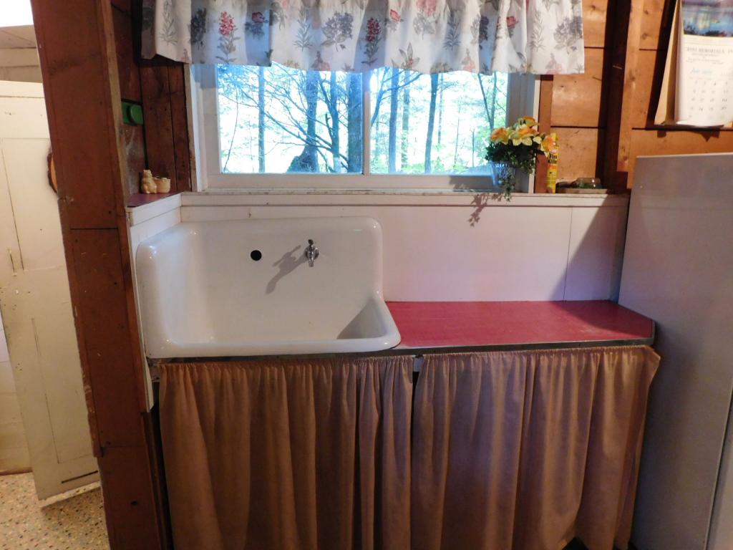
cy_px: 275
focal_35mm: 24
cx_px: 366
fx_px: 508
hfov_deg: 71.6
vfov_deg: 56.8
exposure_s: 1/15
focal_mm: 4.1
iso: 400
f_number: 3
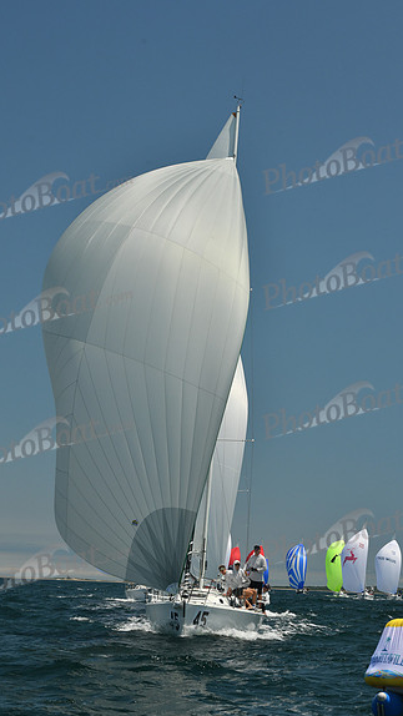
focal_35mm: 91
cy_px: 360
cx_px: 198
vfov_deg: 23.4
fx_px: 1728
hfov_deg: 13.3
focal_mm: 86
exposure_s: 1/640
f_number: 9
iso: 320
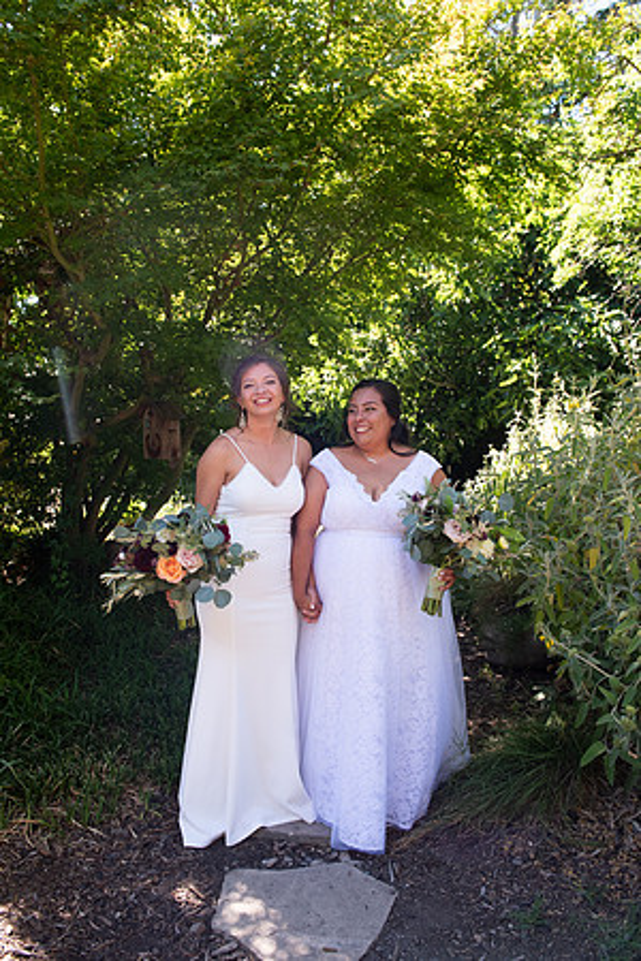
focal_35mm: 26
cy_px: 480
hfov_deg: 49.6
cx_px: 320
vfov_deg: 69.4
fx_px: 694
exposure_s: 1/400
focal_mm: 26
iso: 640
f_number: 5
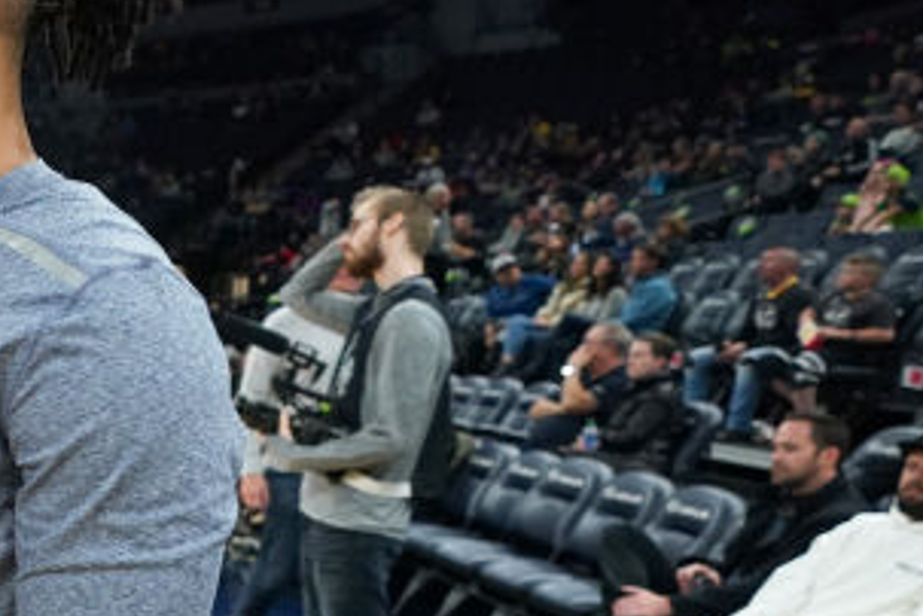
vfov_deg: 24.9
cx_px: -353
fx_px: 1384
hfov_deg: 28.4
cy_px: 432
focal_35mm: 54
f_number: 2.8
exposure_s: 1/1250
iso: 2500
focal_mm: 16
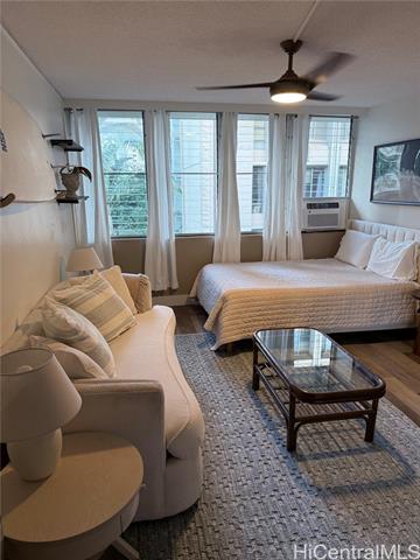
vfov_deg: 71.6
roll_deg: -0.2
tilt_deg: -13.0
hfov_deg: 56.8
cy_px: 280
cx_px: 210
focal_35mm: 24
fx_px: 388
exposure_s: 1/60
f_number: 1.78
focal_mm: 6.76
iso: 160
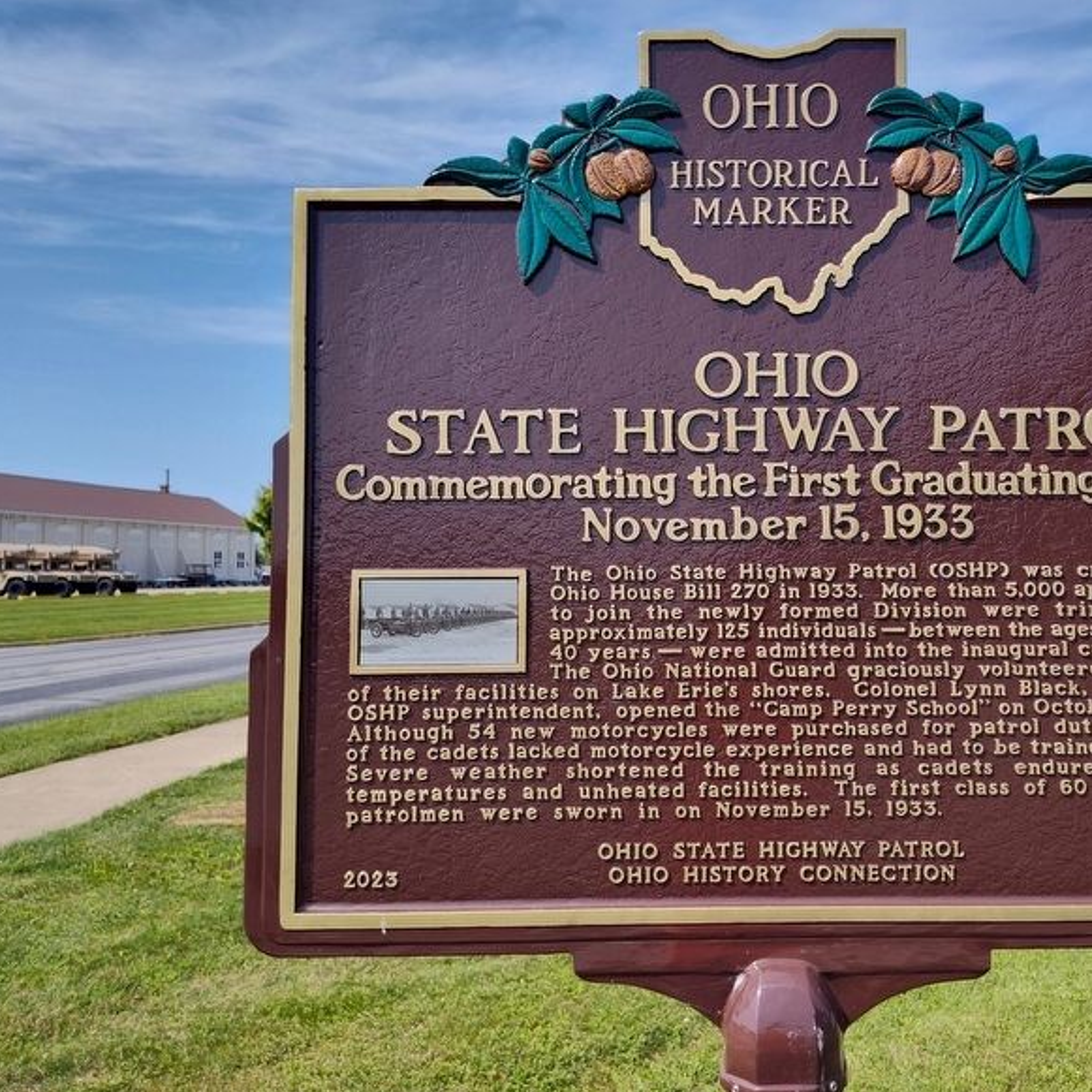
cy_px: 532
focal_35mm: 28
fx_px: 999
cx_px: 741
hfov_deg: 55.9
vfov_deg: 57.3
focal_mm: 5.56
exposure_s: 1/1226
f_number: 1.8
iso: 100
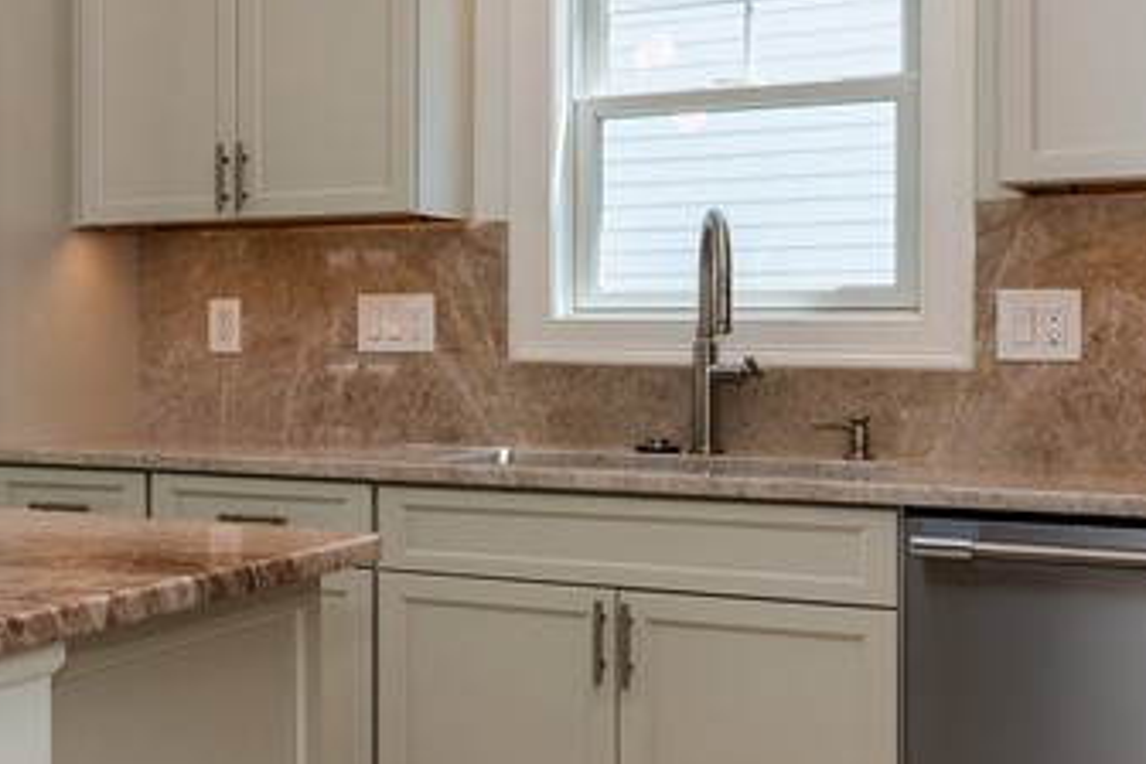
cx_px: -7
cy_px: 348
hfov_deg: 33.1
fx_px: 1751
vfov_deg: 24.6
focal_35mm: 55
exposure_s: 1/30
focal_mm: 17
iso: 100
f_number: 6.3
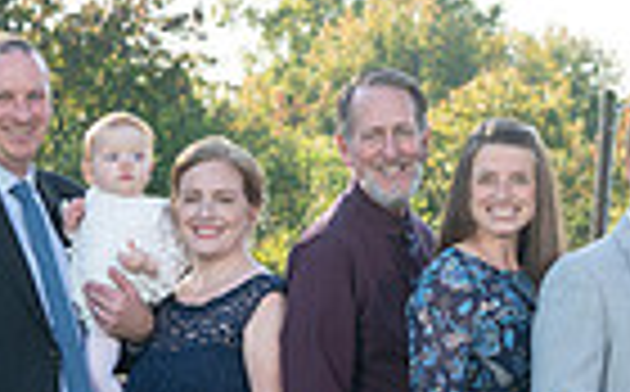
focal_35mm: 312
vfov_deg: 4.2
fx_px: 5348
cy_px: 395
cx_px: 1184
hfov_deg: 6.6
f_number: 5.6
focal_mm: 70
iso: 200
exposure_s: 1/200
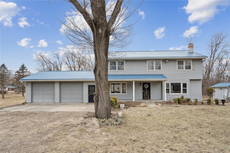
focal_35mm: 22
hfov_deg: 78.6
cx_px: 115
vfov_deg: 57.2
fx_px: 141
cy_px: 76
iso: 400
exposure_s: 1/640
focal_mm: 22
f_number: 8
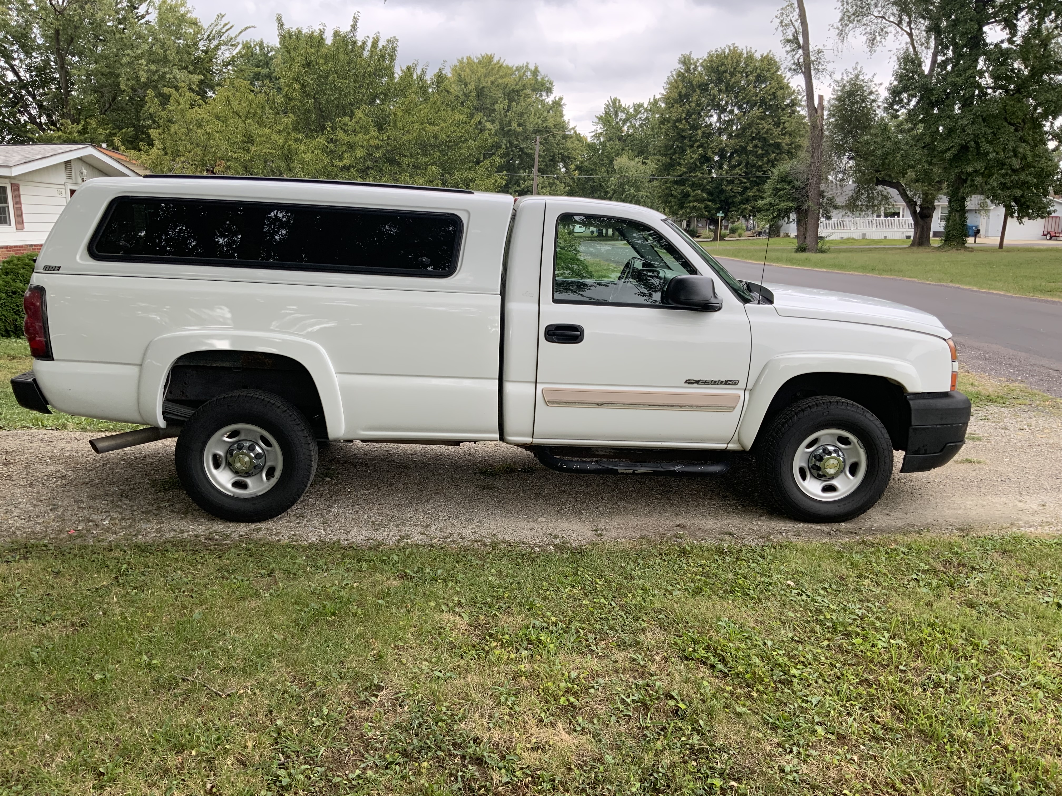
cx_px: 531
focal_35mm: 29
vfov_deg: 48.2
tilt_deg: -10.5
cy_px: 398
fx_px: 890
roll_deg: +0.5
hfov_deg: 61.7
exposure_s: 1/122
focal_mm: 3
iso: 20
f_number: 1.8
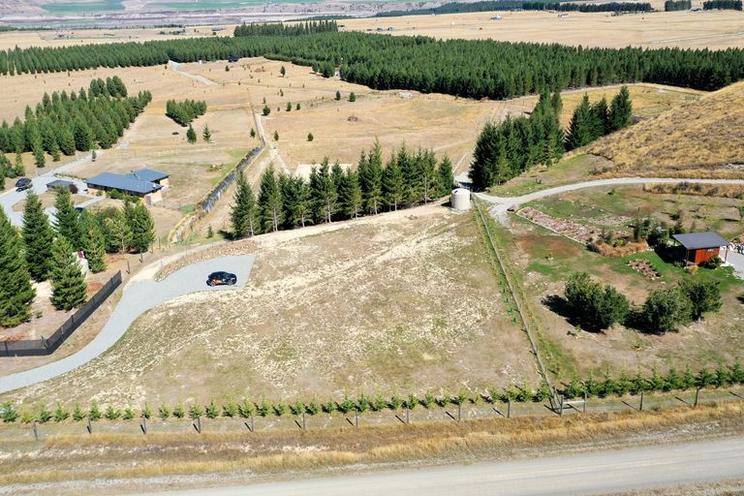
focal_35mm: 28
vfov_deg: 46.4
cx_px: 372
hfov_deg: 65.5
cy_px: 248
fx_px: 579
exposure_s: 1/500
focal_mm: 10.26
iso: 100
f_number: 5.6
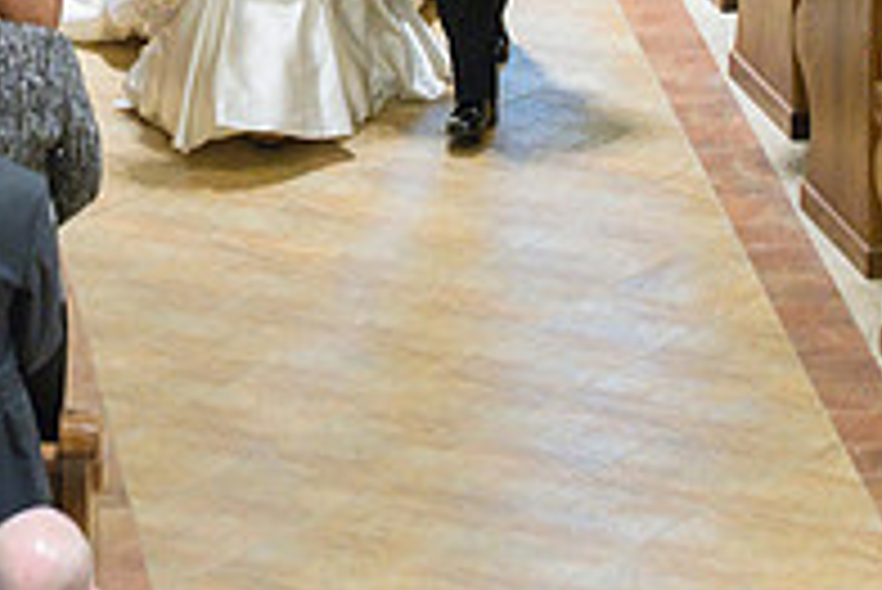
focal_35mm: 290
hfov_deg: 7.1
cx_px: 76
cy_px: -254
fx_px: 7110
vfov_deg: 4.7
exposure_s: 1/125
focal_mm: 98
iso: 4500
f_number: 4
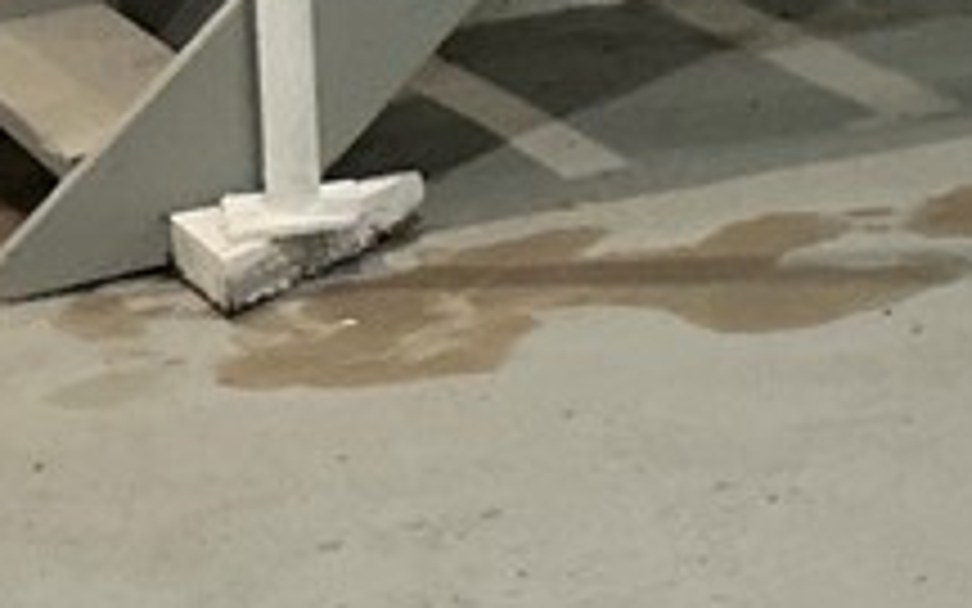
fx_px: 3735
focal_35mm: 141
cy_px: -572
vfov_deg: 8.8
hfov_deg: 13.0
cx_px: 1899
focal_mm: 3
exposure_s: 1/40
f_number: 1.8
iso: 200
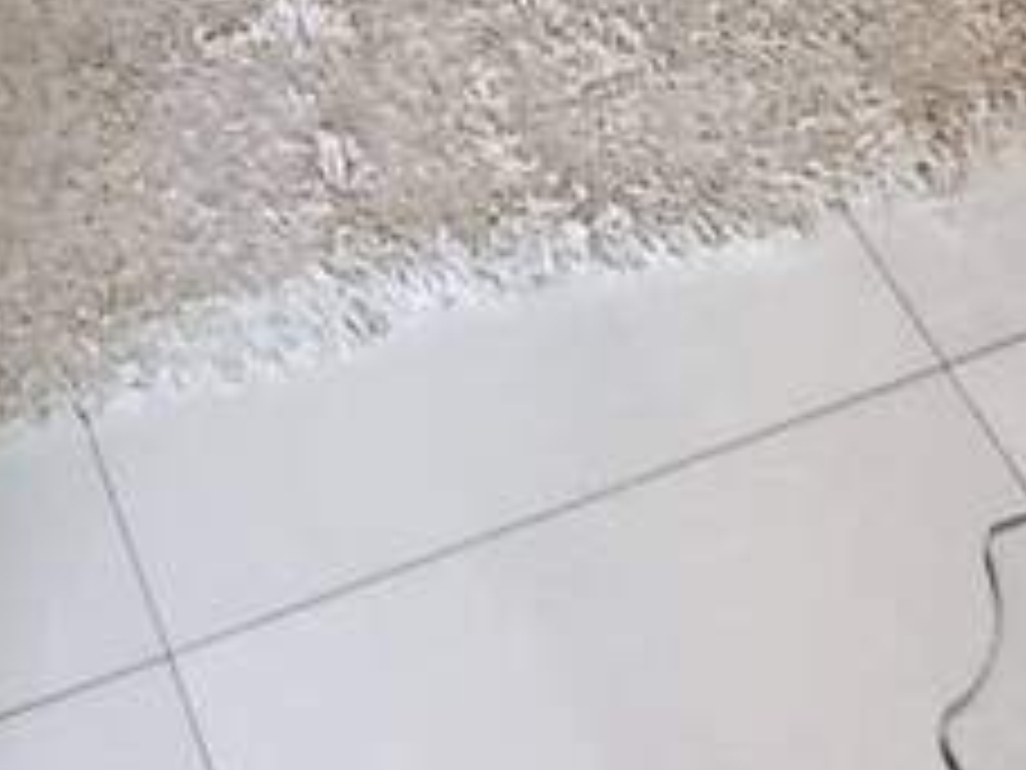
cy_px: -1617
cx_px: 104
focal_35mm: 101
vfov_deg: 10.2
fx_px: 2994
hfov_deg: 19.1
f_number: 2.2
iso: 341
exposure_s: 1/60
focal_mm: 1.65
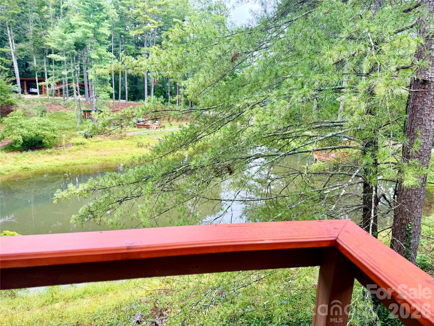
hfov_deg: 71.6
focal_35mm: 24
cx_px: 217
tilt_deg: -14.4
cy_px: 163
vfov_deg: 56.8
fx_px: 301
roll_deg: -2.5
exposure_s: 1/270
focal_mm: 6.76
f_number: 1.78
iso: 64
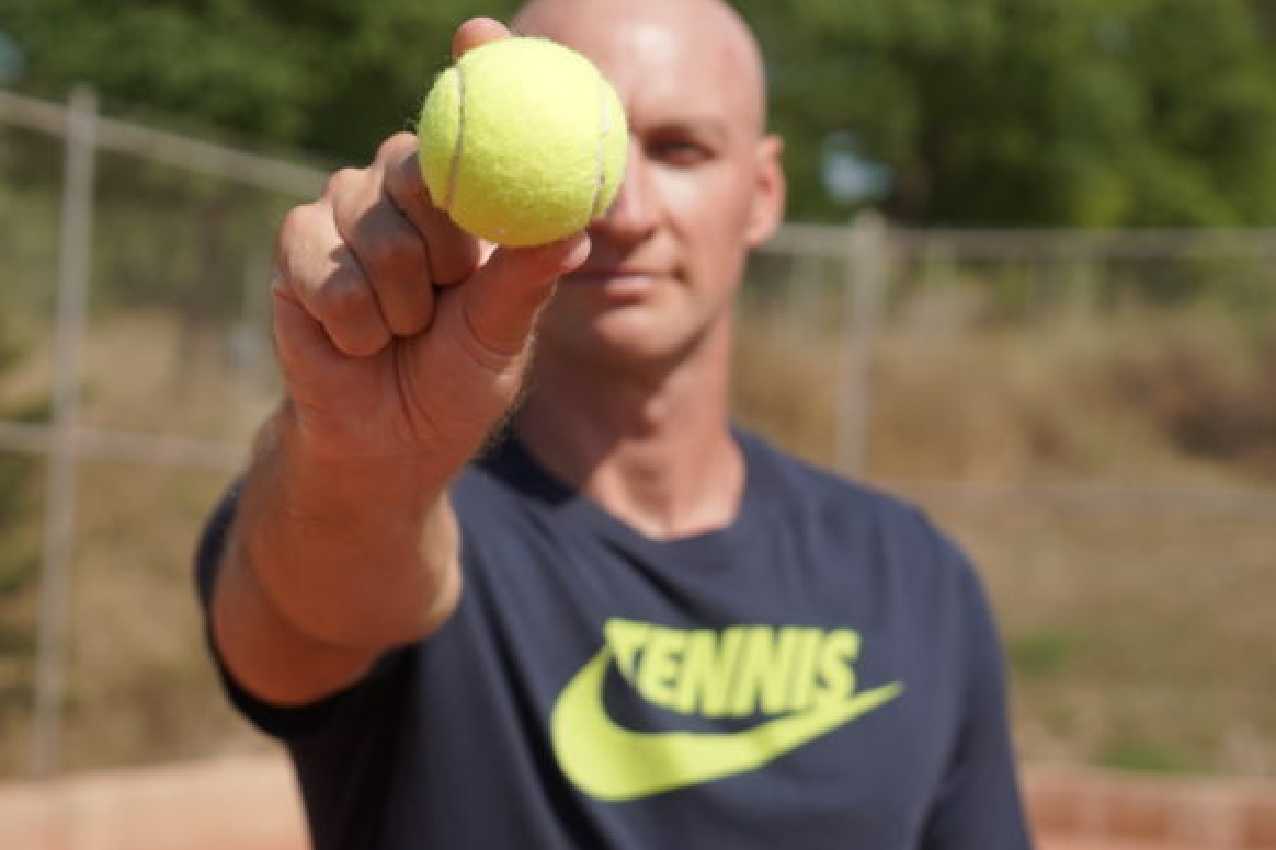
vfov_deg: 16.8
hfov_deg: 25.1
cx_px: 609
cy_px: 273
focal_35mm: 81
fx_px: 2871
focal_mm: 46
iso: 250
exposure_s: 1/3000
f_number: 4
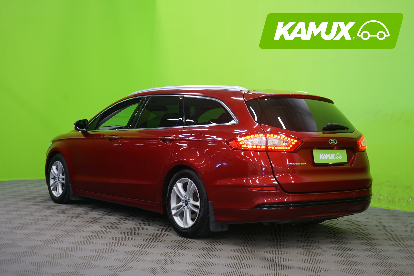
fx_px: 586
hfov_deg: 38.9
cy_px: 138
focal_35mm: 51
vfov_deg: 26.5
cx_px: 207
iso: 400
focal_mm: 51
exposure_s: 1/6
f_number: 5
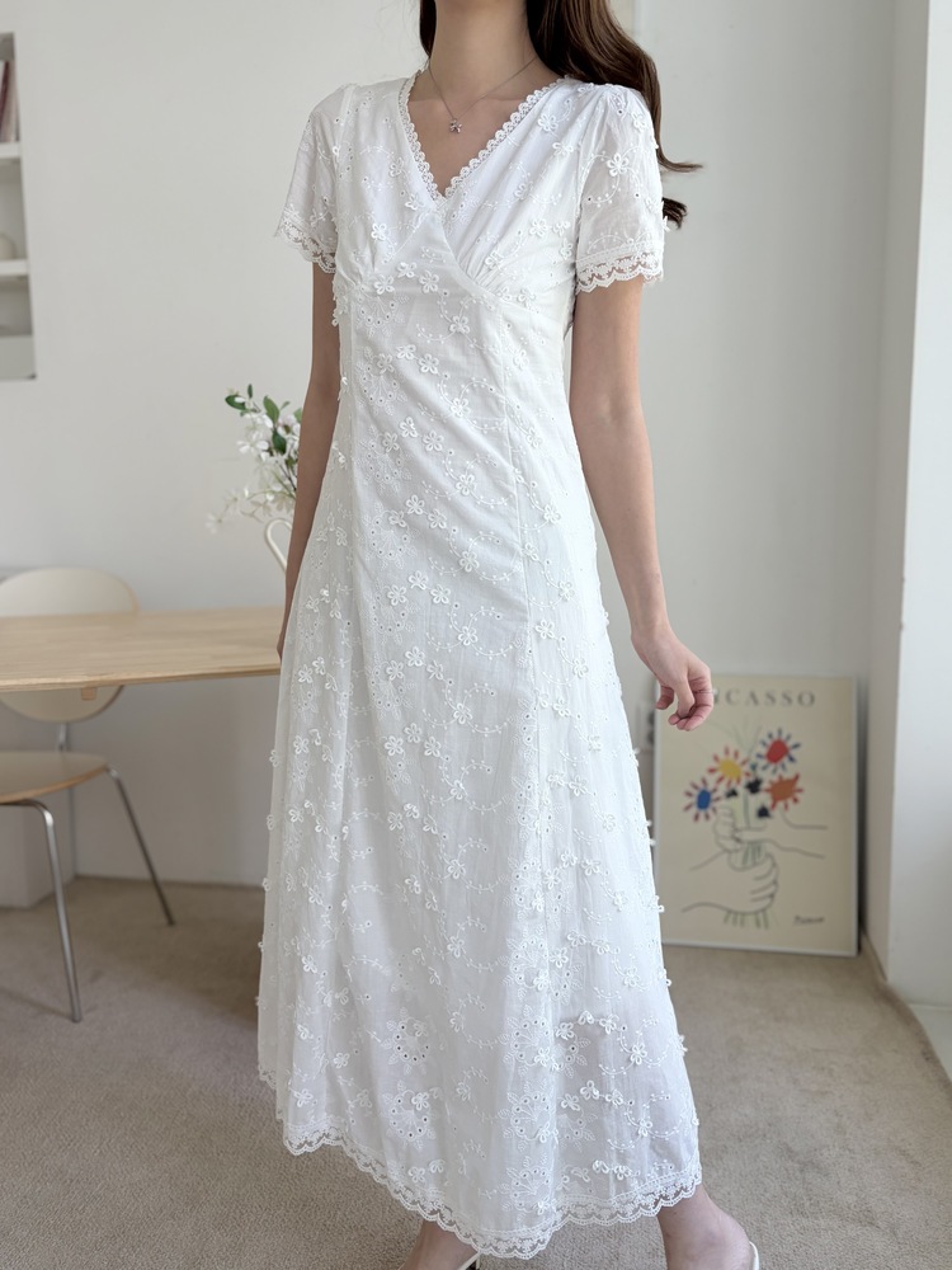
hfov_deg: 53.1
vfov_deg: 67.3
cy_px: 635
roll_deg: +0.2
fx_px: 953
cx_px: 476
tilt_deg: -7.0
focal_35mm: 26
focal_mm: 5.96
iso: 80
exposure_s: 1/121
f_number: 1.6
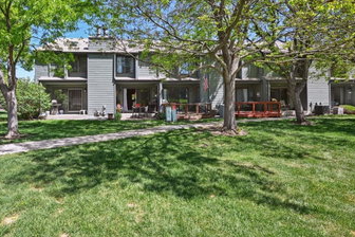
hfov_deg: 82.8
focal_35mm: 20
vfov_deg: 61.7
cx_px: 139
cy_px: 104
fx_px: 197
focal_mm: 14
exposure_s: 1/320
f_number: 9
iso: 400
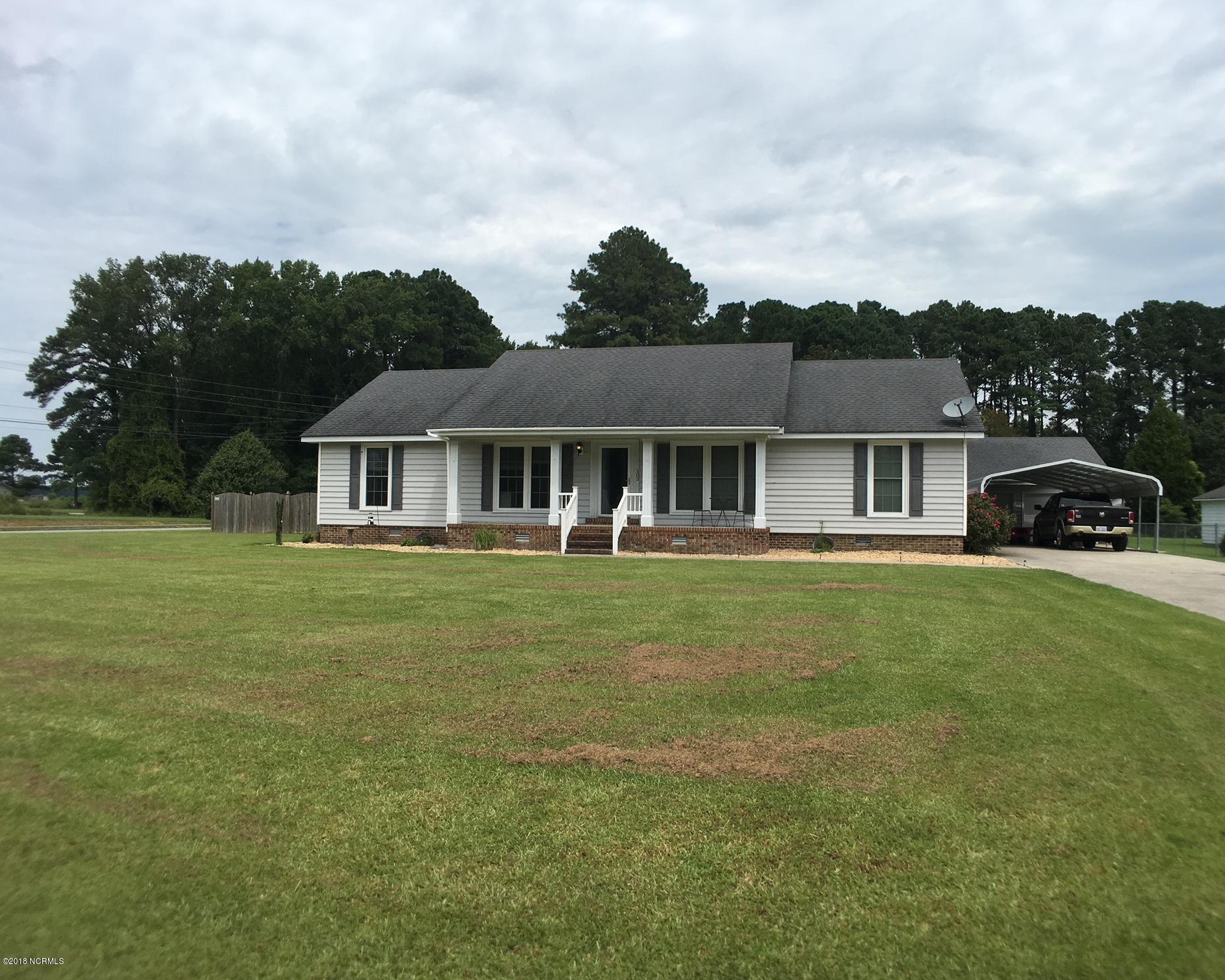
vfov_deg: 47.1
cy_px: 491
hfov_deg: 57.1
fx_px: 1124
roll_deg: -0.2
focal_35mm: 31
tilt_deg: +2.0
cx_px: 669
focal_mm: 4.15
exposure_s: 1/2404
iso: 25
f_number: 2.2
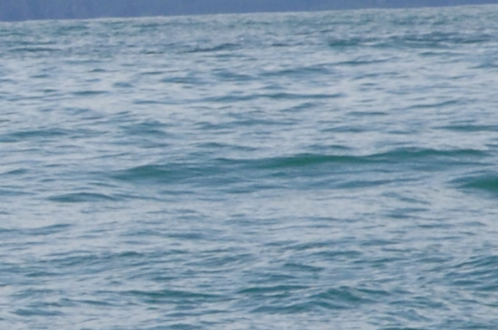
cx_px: -739
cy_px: 335
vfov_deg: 2.1
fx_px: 8880
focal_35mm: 643
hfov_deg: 3.2
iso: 250
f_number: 9.5
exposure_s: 1/350
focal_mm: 55
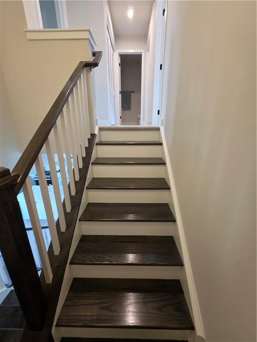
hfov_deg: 89.9
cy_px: 171
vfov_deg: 106.2
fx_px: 129
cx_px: 128
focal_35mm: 13
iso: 160
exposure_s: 1/60
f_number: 1.9
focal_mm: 2.2
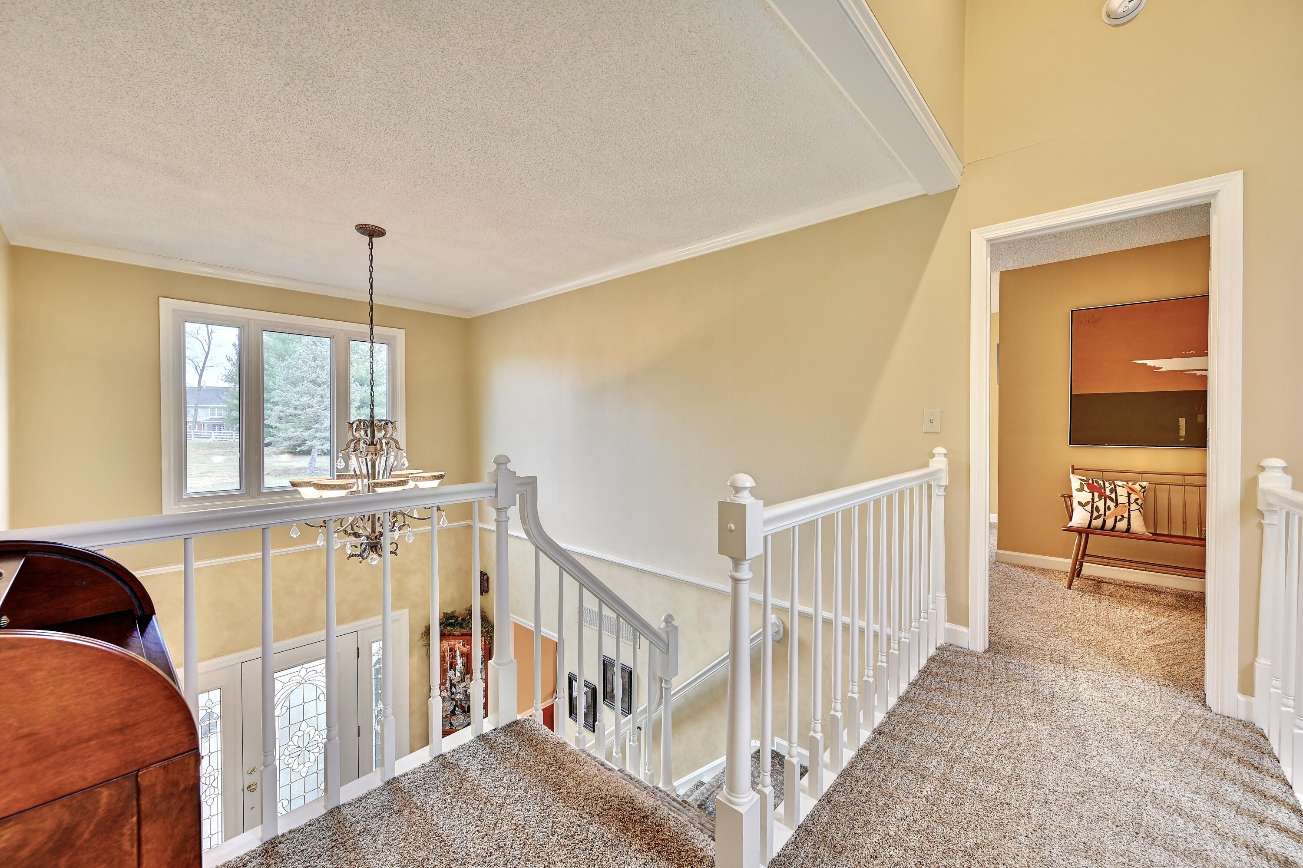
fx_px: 507
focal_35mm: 14
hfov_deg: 104.3
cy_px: 434
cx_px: 652
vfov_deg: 81.2
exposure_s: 1/2.5
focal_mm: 14
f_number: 8
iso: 250
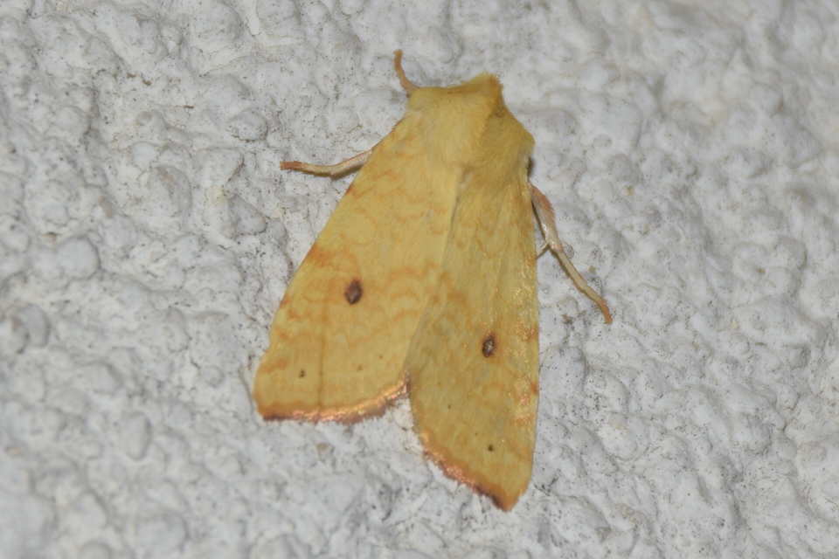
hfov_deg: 9.8
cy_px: 280
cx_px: 420
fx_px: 4894
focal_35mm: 210
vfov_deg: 6.5
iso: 100
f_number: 6.3
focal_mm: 140
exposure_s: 1/60
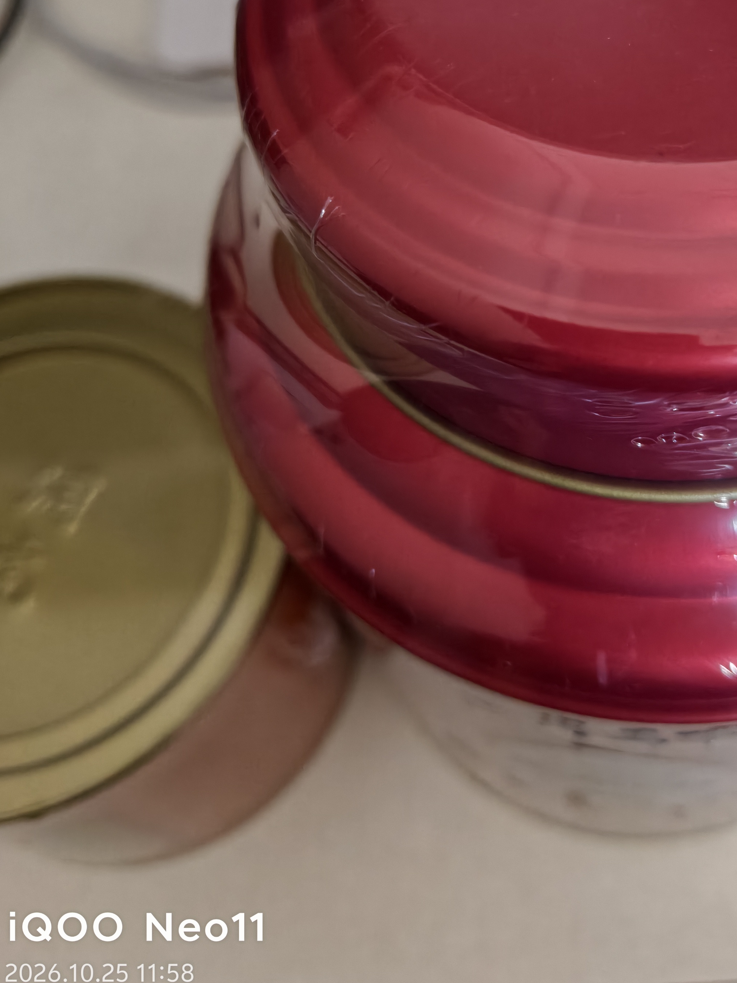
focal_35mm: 35
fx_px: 994
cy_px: 284
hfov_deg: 40.0
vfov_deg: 51.1
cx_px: 519
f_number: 1.88
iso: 830
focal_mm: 5.56
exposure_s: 1/191
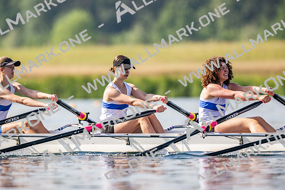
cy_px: 95
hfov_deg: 3.4
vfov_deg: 2.3
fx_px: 4751
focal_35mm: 600
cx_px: 142
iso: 280
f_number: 5.6
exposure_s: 1/2500
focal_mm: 600
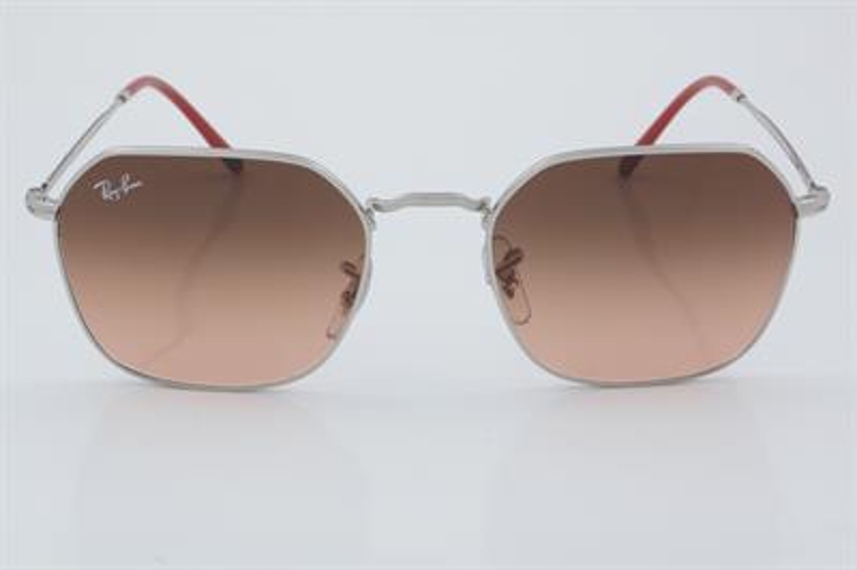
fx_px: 1962
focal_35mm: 82
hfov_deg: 24.6
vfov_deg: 16.5
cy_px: 285
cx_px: 428
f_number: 32
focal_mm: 55
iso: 100
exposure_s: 1/4
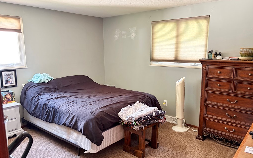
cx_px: 127
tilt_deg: -9.2
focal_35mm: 28
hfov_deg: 66.5
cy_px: 85
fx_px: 193
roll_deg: +0.5
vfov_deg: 44.5
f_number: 1.6
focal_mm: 5.96
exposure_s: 1/47
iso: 500
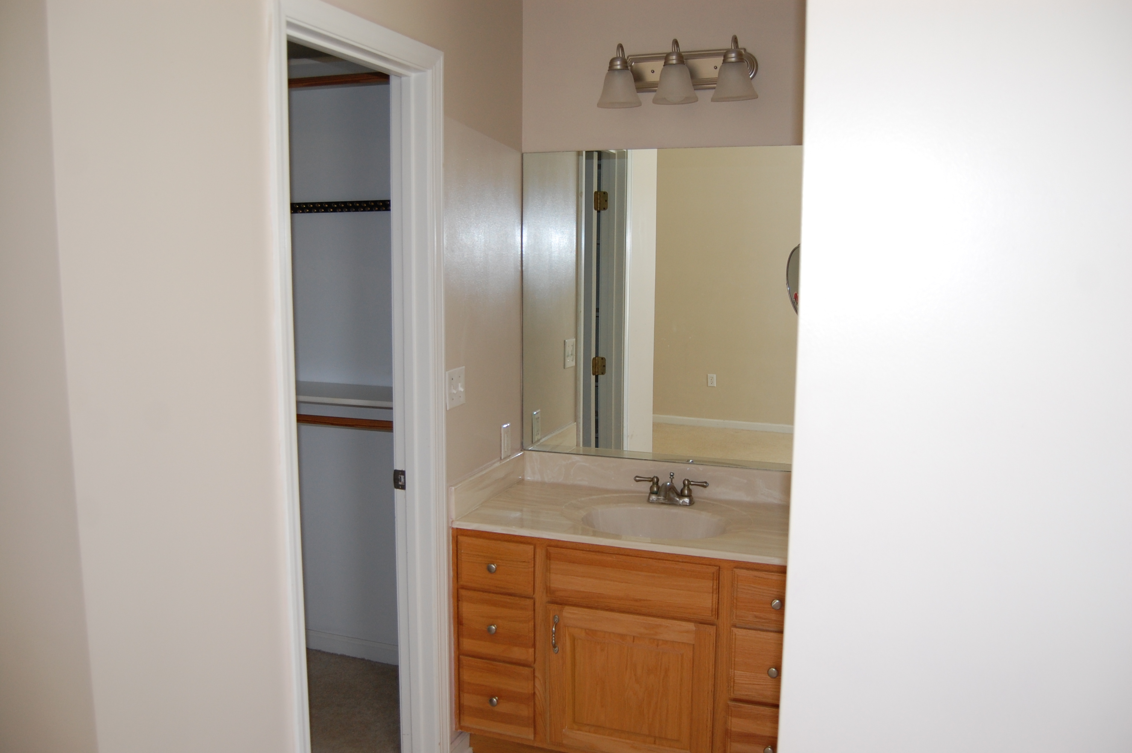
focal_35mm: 28
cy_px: 376
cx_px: 566
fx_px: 895
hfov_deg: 64.6
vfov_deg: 45.6
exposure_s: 1/80
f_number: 3.5
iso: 400
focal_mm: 19
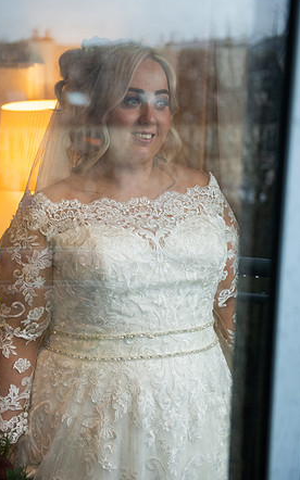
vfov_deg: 37.5
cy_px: 238
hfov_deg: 24.0
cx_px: 139
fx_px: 707
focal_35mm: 54
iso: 800
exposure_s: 1/160
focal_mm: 52
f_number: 3.5
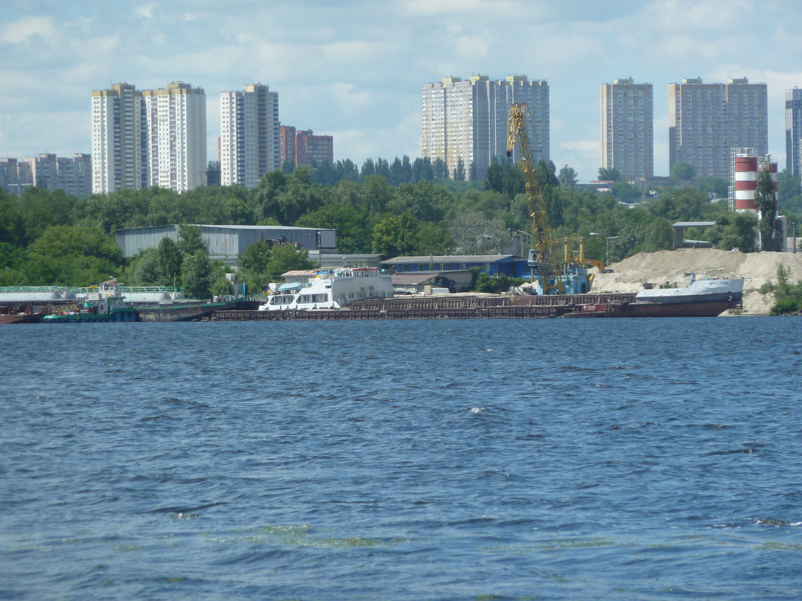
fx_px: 6441
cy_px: 300
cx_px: 401
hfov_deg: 7.1
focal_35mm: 278
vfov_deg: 5.3
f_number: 4.8
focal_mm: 45.7
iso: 80
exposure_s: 1/400
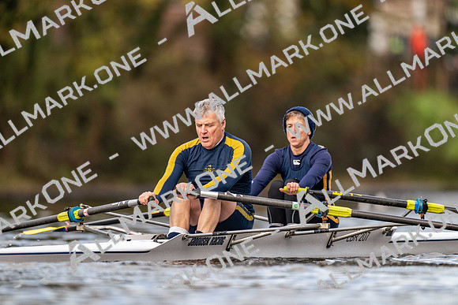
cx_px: 229
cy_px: 152
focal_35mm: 600
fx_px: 7635
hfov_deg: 3.4
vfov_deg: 2.3
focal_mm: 600
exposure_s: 1/2500
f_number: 4
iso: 1400
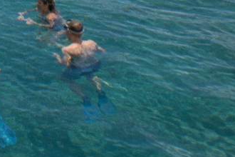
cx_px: -27
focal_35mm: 106
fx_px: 692
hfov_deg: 18.5
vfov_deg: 12.7
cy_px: -14
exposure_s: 1/500
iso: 400
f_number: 7.1
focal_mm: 35
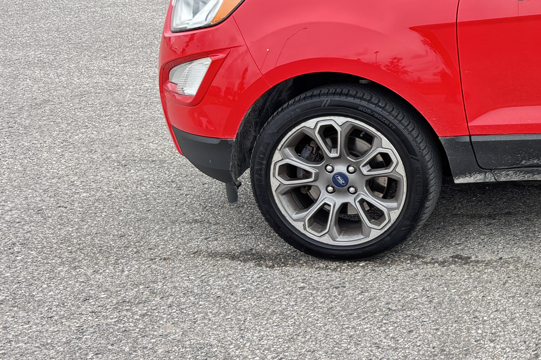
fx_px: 1067
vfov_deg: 19.1
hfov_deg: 24.8
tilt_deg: -13.1
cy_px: 95
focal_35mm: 71
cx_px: 700
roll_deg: -0.9
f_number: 1.6
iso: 50
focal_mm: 5.96
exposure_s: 1/347
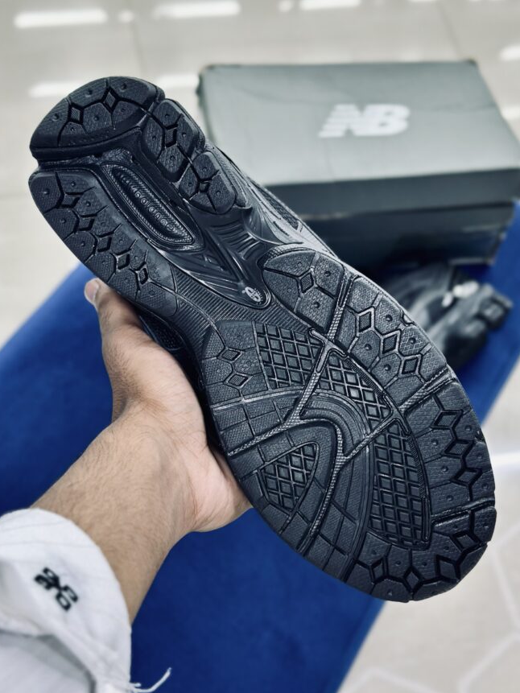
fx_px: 1041
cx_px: 274
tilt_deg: -57.2
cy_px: 349
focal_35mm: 52
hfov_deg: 28.0
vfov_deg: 36.8
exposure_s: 1/100
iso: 160
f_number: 1.78
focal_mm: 6.86
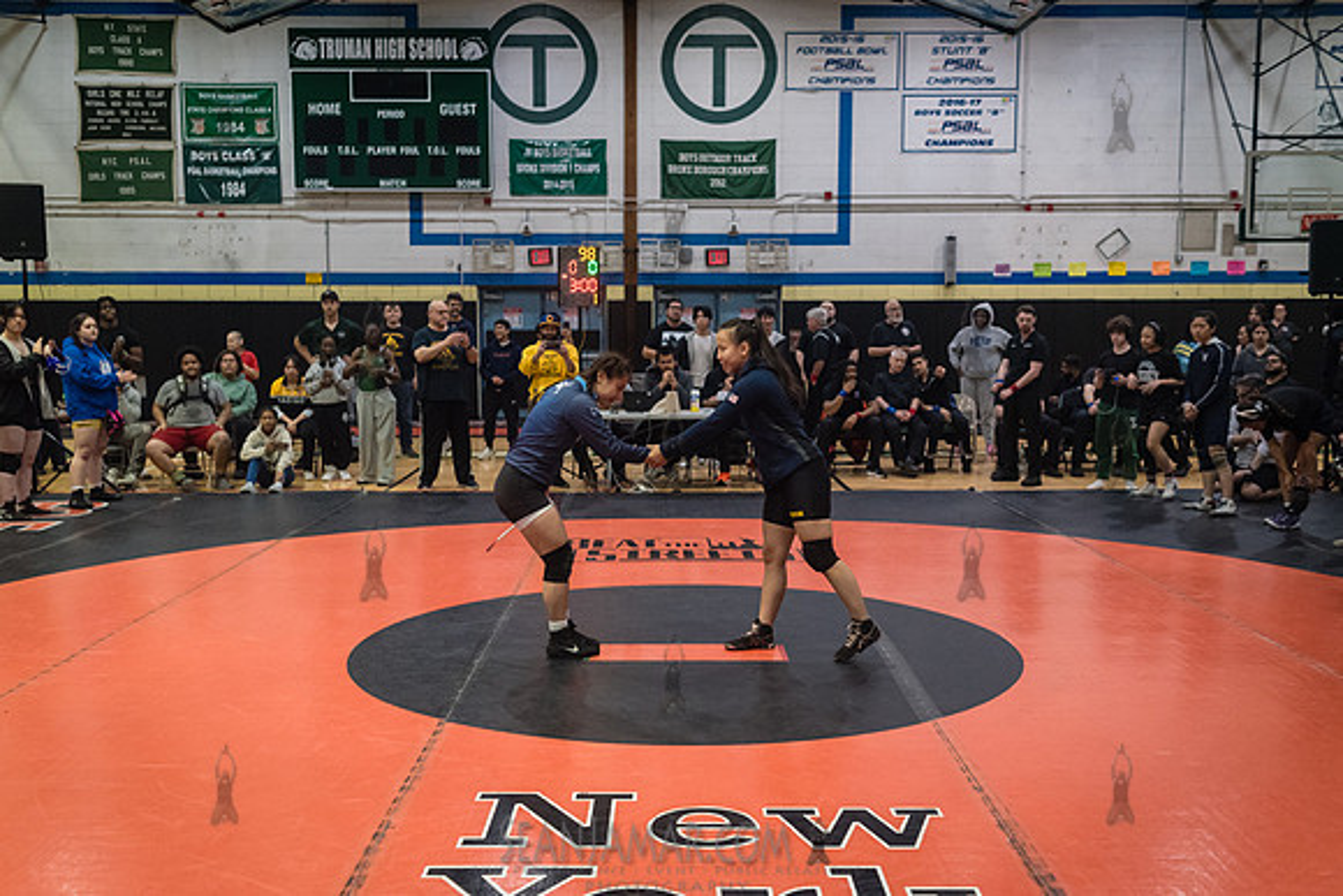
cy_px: 448
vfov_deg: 37.6
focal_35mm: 35
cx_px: 672
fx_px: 1317
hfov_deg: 54.0
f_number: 3.2
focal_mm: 35
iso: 5000
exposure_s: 1/500
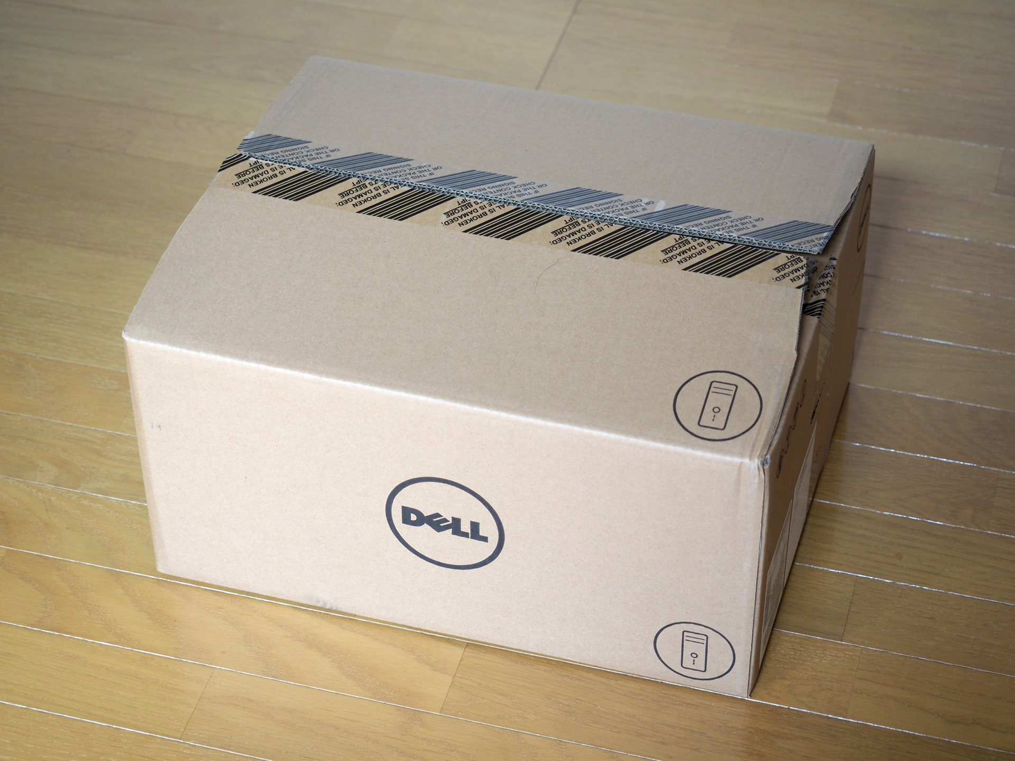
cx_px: 508
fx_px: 2346
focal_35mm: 80
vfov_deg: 18.4
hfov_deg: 24.4
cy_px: 380
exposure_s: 1/80
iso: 400
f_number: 2.8
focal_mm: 40
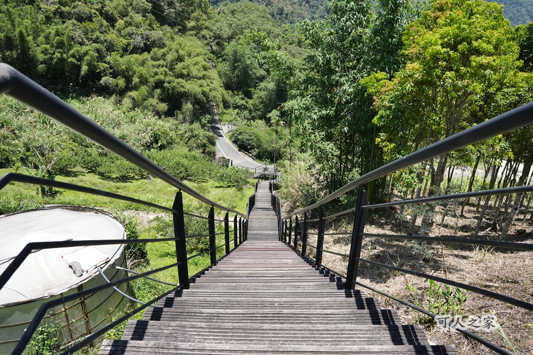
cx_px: 266
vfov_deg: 48.6
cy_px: 178
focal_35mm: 27
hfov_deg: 68.2
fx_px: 394
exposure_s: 1/2000
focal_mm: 26.6
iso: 1600
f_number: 8
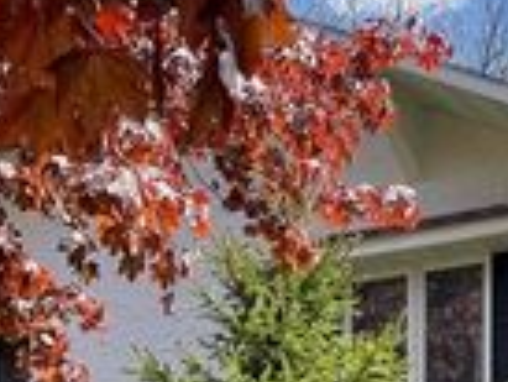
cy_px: 517
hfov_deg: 19.8
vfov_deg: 14.8
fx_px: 1395
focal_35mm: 95
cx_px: 549
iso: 32
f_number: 1.6
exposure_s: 1/868
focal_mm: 4.2
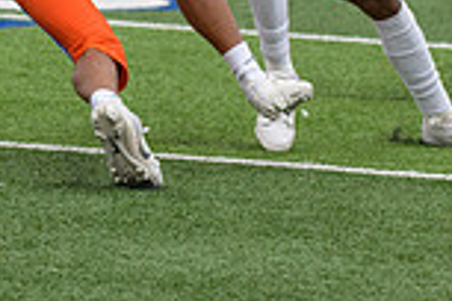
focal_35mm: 532
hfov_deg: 3.9
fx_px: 6679
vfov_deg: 2.6
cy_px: -143
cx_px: -6
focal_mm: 140
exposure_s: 1/1000
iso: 450
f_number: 3.5
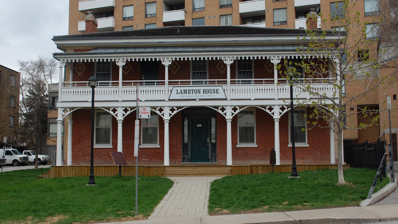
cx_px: 199
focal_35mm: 41
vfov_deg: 29.0
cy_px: 123
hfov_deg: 49.4
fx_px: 433
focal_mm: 26
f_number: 7.1
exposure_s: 1/200
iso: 200
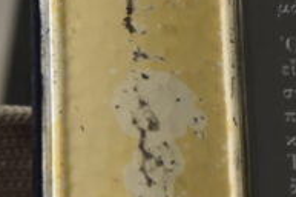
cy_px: -131
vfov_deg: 3.6
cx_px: 825
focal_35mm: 380
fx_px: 3119
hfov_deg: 5.2
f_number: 8
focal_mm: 41
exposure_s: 1/200
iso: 160
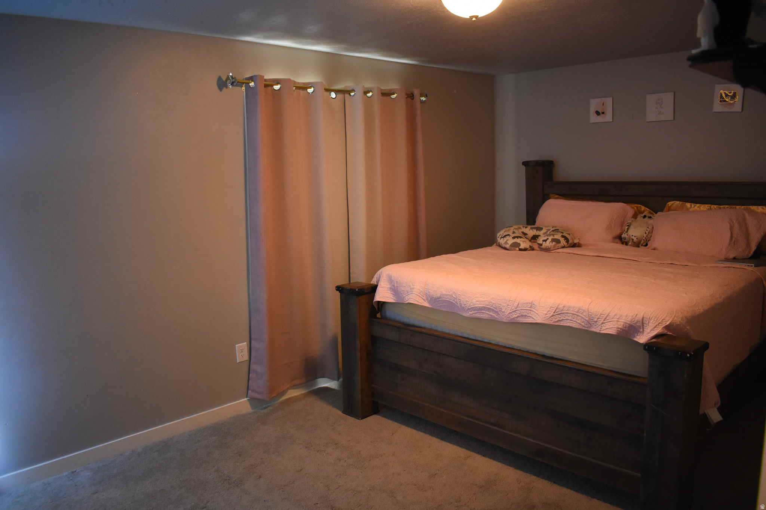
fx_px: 574
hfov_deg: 67.4
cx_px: 383
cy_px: 255
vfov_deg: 47.9
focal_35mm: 27
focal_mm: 18
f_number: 3.5
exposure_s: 1/200
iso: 2000
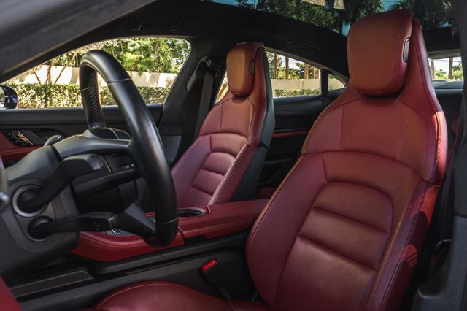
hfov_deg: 61.1
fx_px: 392
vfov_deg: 43.2
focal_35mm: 30
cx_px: 277
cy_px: 140
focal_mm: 24
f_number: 8
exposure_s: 1/30
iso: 640
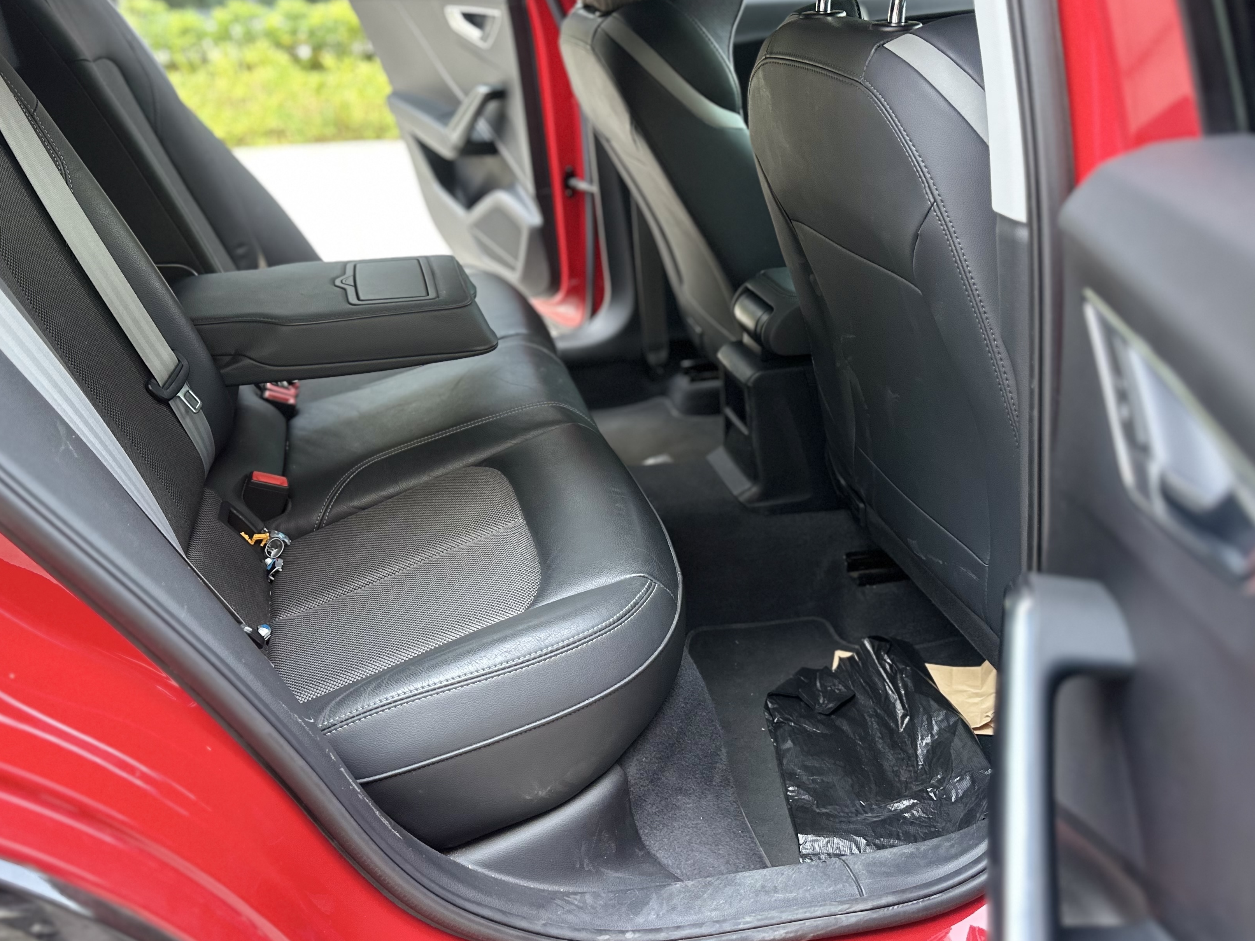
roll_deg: +2.0
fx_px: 1088
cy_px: 407
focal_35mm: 30
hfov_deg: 59.6
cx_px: 525
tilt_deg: -23.4
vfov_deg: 46.7
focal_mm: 6.86
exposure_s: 1/109
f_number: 1.78
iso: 250
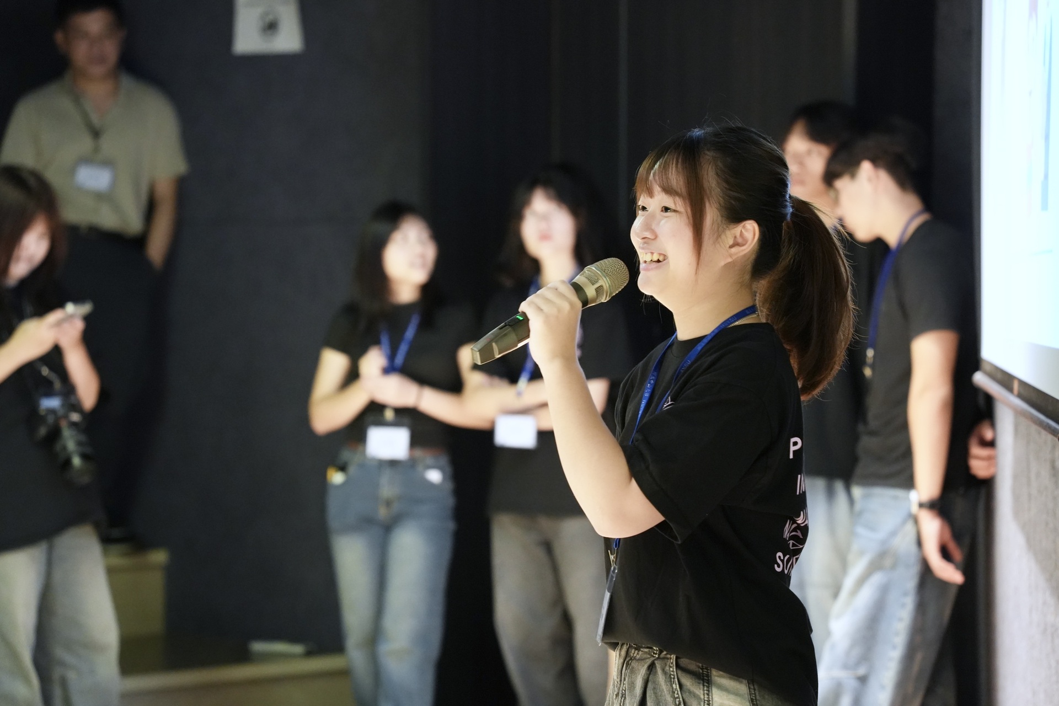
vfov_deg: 10.5
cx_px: 530
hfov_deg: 15.6
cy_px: 353
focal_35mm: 131
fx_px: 3853
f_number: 5
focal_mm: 131
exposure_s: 1/100
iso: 5000
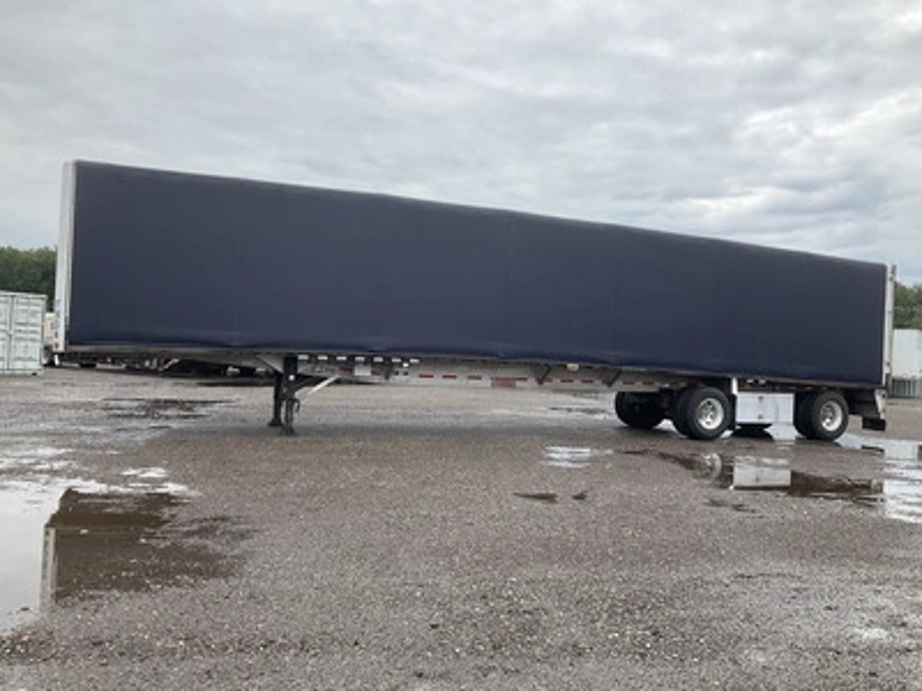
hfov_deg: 61.7
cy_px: 346
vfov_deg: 48.2
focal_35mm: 29
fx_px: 772
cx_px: 461
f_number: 1.8
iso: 25
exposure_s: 1/883
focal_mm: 3
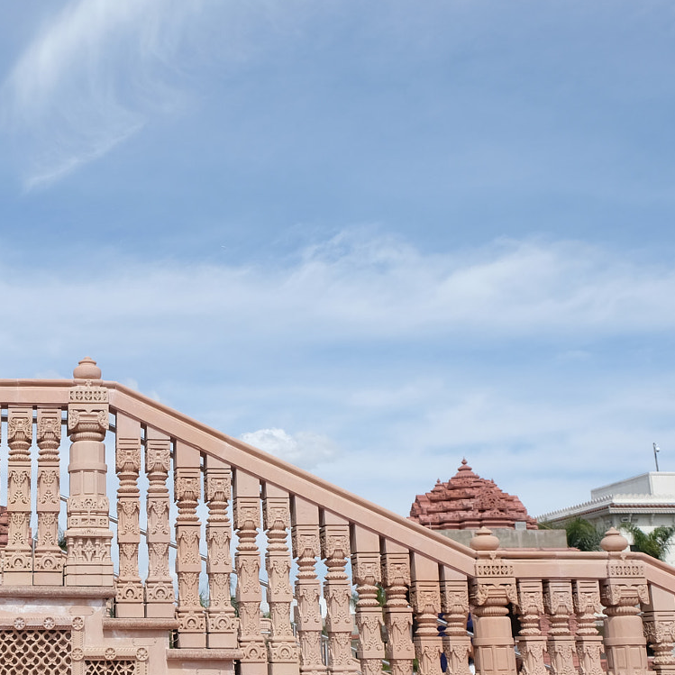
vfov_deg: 34.6
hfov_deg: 33.4
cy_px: 381
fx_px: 1081
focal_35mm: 49
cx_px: 112
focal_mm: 18
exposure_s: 1/900
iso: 200
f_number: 5.6
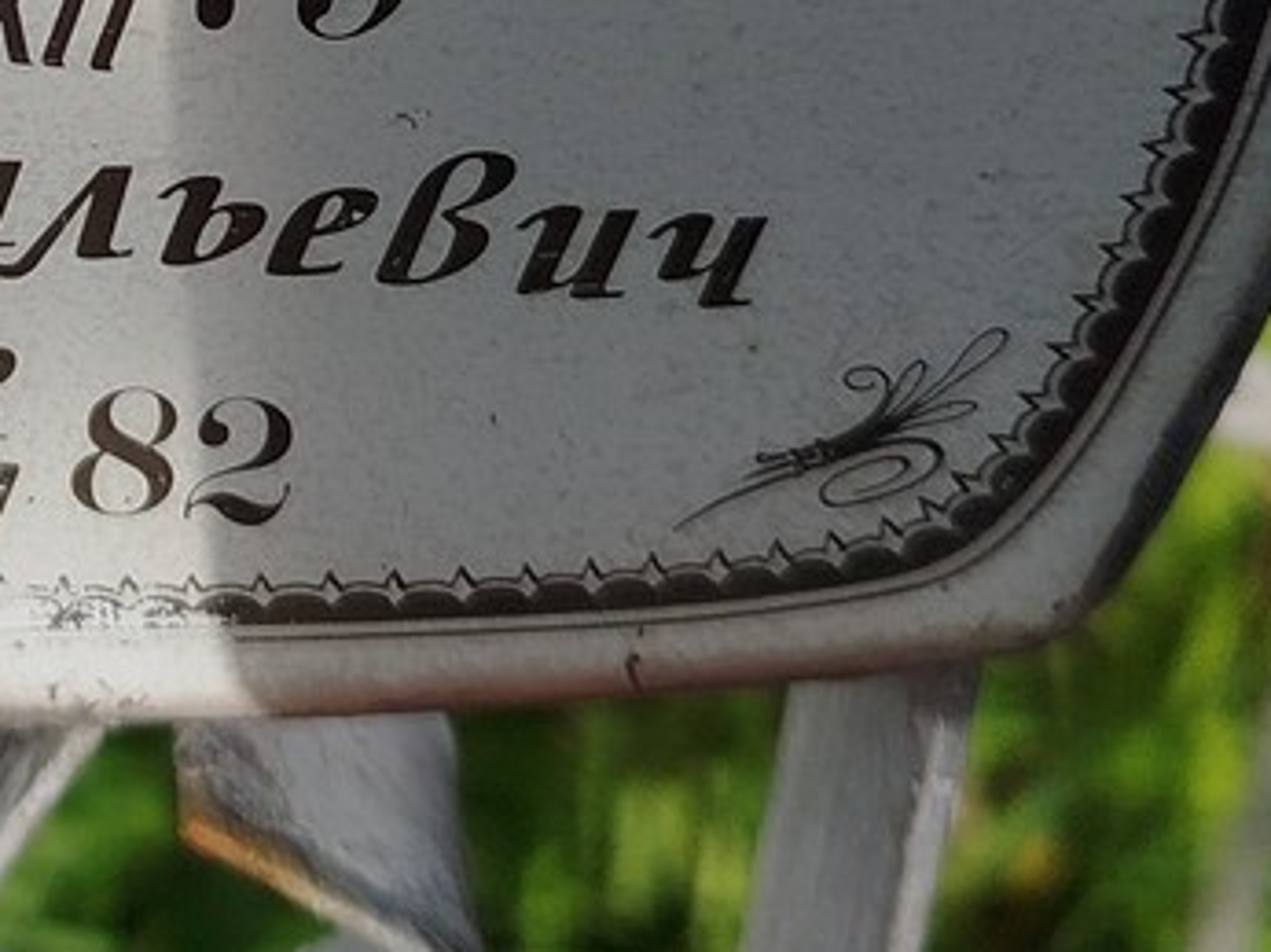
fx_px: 3669
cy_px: -316
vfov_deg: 14.1
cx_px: -151
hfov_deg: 18.8
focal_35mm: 100
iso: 50
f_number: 1.7
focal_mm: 5.31
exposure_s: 1/1450
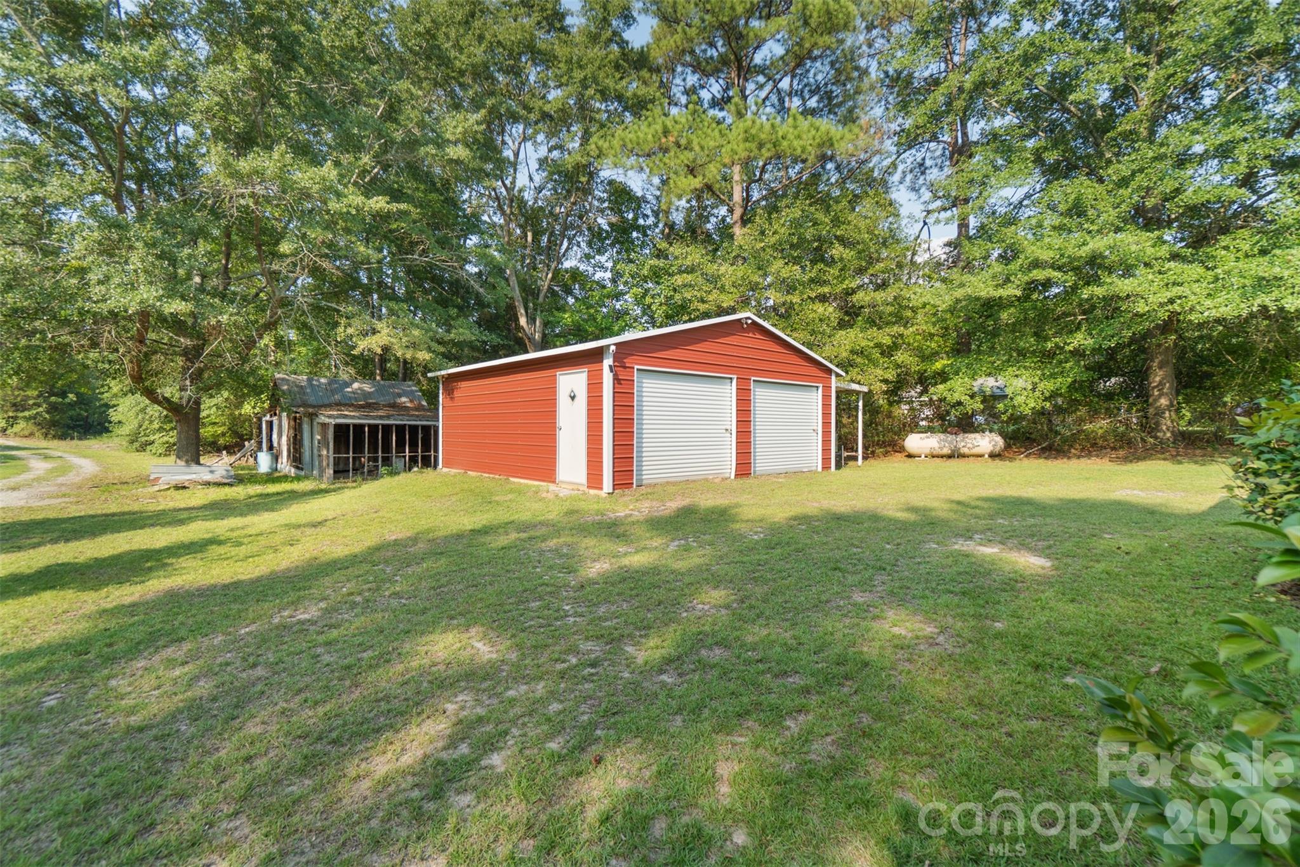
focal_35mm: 15
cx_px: 650
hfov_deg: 100.4
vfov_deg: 77.3
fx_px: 542
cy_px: 434
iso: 100
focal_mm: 10
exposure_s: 1/320
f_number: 4
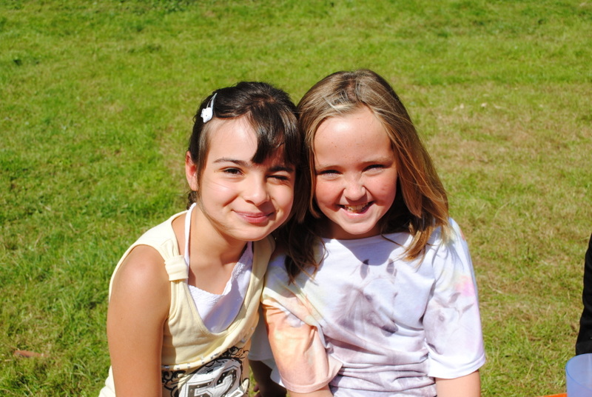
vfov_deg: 30.0
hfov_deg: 43.5
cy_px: 198
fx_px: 741
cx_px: 296
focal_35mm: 45
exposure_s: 1/320
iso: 100
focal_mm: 30
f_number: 9
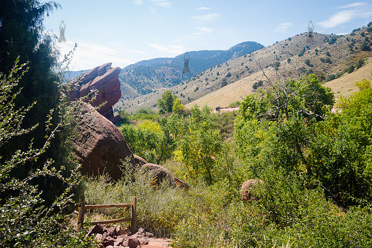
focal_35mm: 35
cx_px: 186
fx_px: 362
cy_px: 124
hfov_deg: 54.4
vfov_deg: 37.9
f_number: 8
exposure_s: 1/50
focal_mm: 35
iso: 80
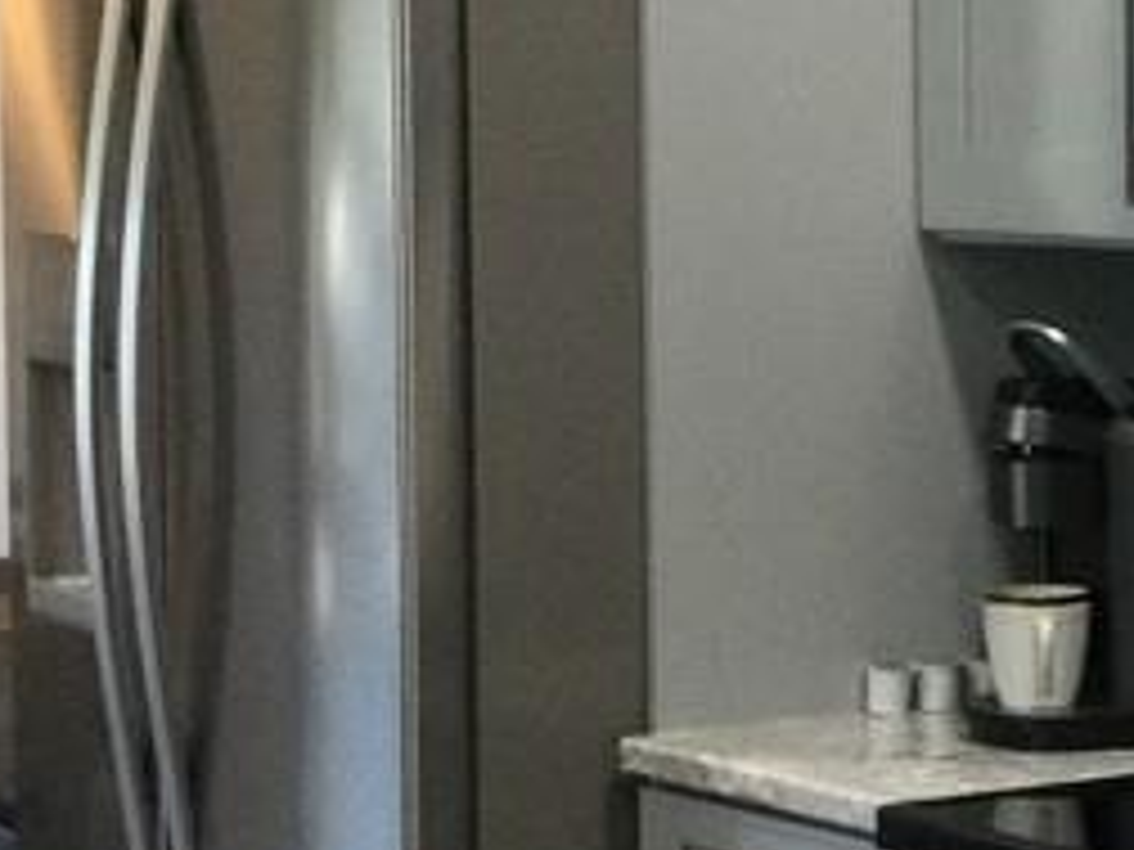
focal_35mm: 126
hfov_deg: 15.0
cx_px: 1462
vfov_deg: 11.8
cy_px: 414
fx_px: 4128
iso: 125
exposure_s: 1/30
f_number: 2.4
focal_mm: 3.3
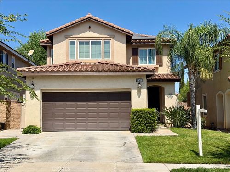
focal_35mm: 48
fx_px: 319
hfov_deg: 39.7
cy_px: 86
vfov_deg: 30.3
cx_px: 115
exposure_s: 1/5587
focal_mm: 6.76
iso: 64
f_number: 1.78
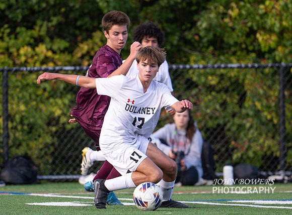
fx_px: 6459
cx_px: 134
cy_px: 133
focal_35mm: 770
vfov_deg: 1.9
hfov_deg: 2.6
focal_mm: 400
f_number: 4.5
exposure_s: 1/2500
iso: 1400
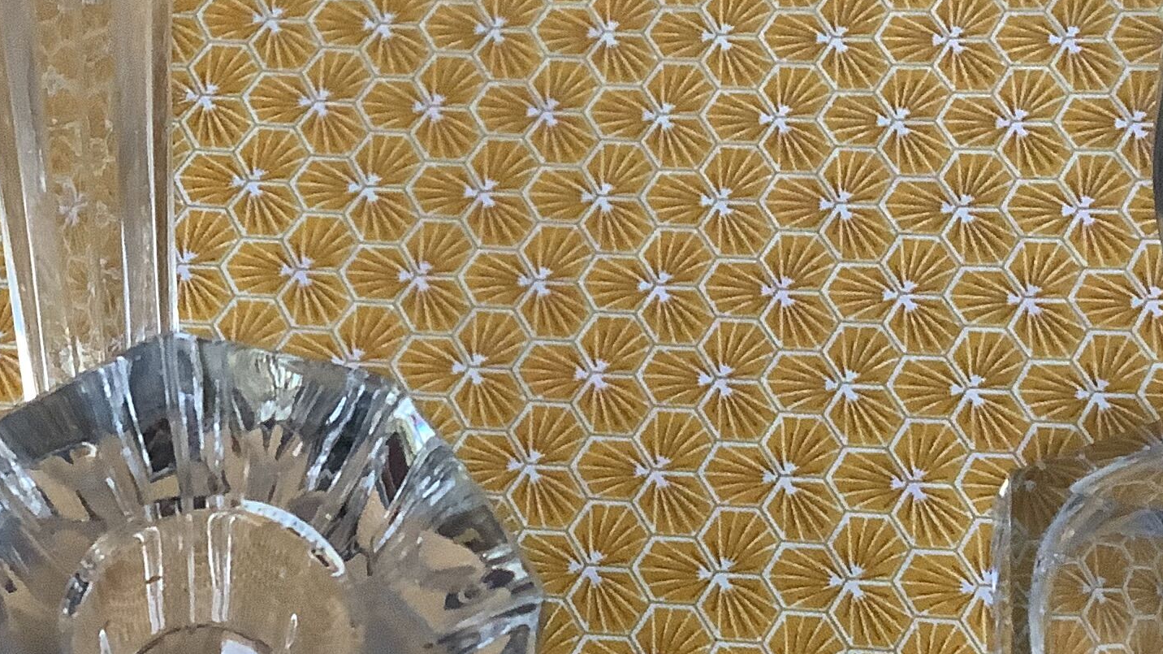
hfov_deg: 26.7
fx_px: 2374
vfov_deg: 15.6
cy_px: 147
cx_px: 134
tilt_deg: -56.4
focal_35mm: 77
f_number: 2.4
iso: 320
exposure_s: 1/50
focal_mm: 3.3
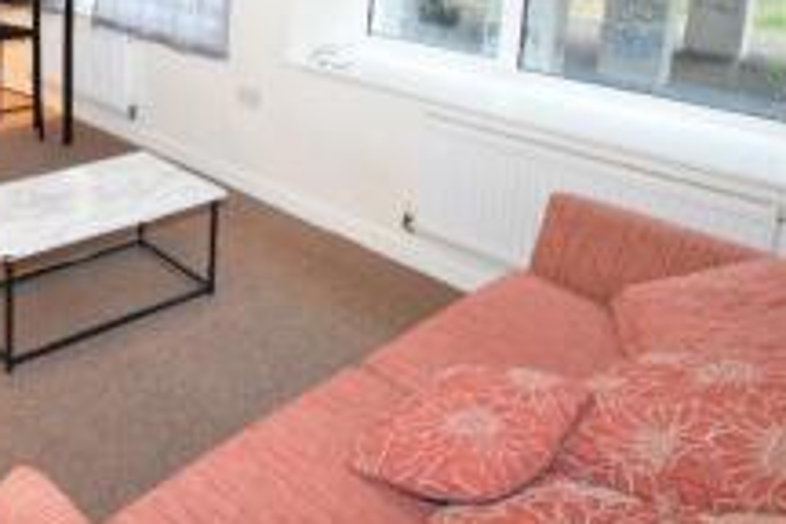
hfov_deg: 50.1
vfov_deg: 36.3
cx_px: 62
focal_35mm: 33
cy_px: 9
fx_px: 720
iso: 800
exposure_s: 1/60
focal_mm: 10
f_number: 4.5
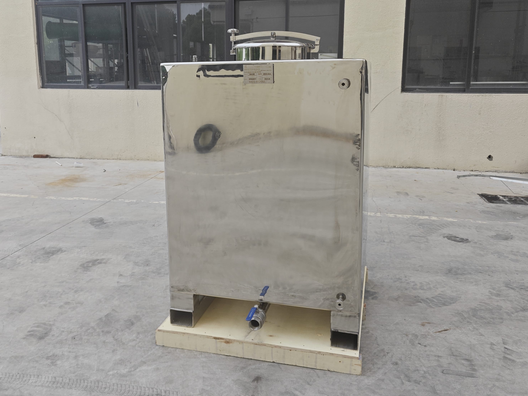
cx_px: 240
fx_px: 488
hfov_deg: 56.7
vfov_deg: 43.9
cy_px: 158
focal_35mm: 32
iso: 50
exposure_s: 1/586
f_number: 1.8
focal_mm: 5.43
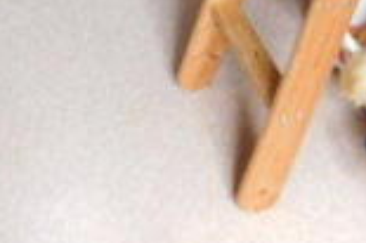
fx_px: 914
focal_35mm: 90
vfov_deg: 13.3
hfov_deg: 22.6
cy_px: -225
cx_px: 171
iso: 220
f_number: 3
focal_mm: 4
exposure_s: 1/30
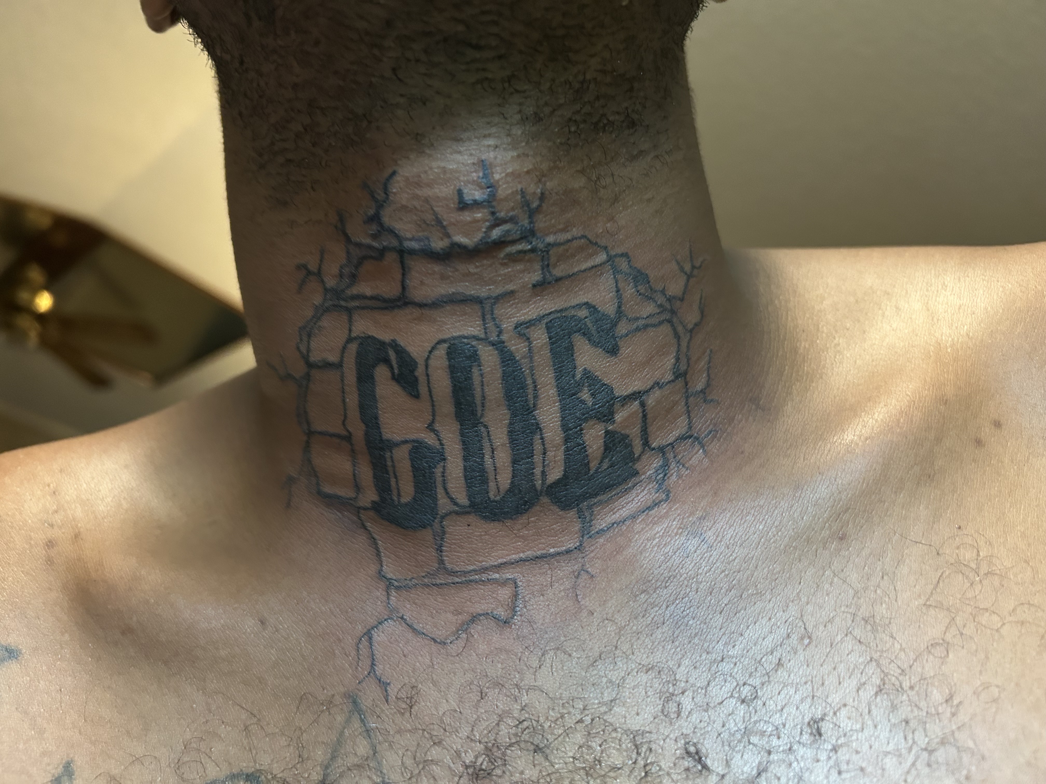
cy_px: 392
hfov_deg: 67.3
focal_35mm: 26
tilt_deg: +20.5
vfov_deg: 53.1
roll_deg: -2.0
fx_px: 786
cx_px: 523
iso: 500
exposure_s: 1/40
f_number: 1.5
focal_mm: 5.7
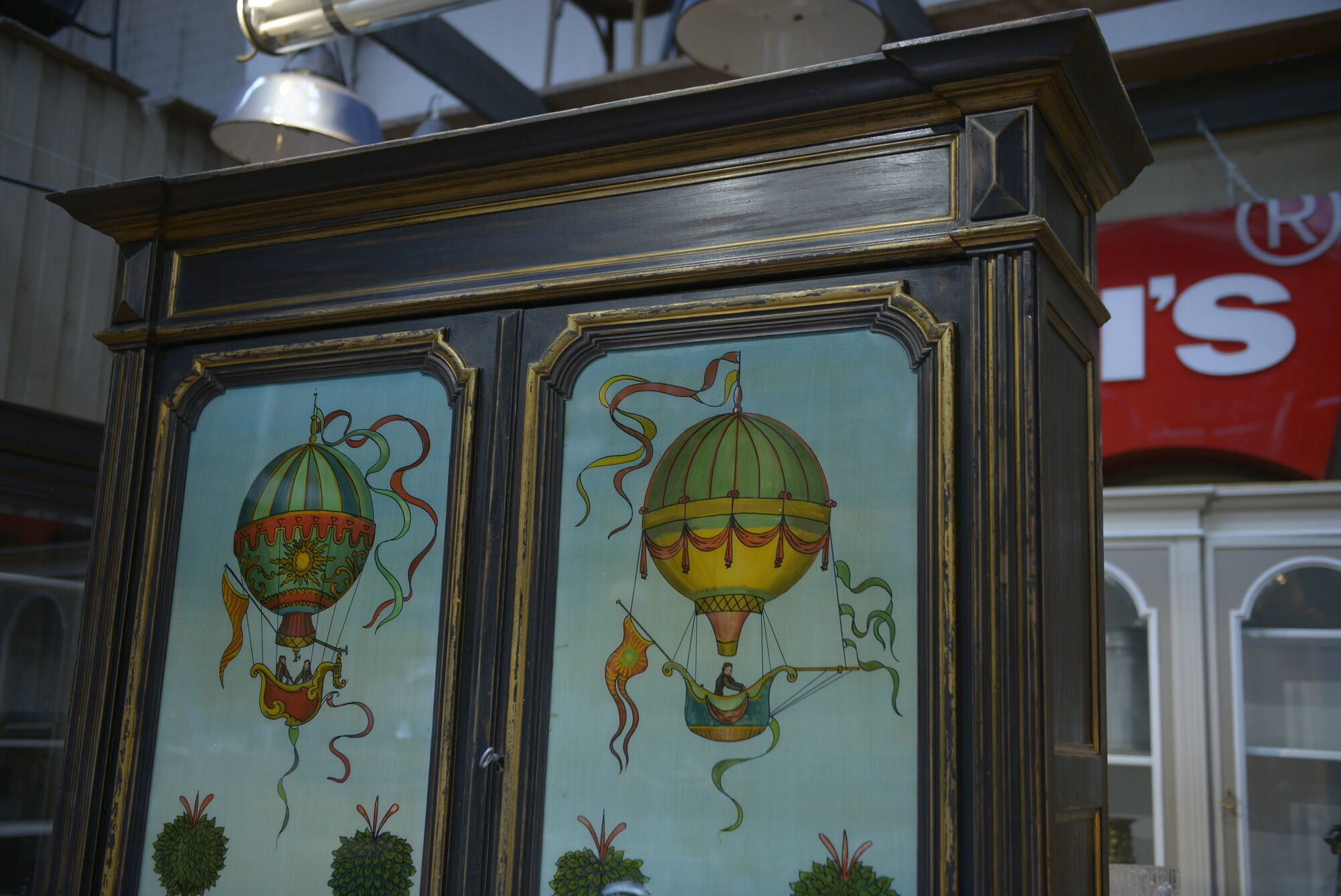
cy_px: 448
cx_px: 670
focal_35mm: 38
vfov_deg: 35.1
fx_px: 1416
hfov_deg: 50.7
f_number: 2.8
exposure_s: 1/50
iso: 500
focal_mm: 38
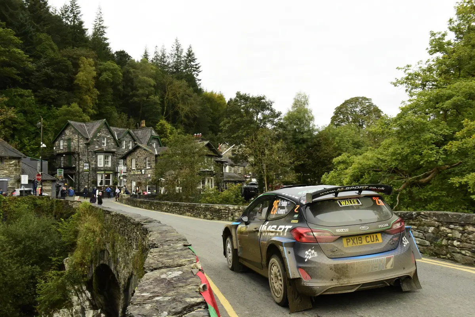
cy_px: 158
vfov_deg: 42.3
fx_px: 409
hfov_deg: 60.3
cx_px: 238
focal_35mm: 31
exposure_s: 1/250
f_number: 10
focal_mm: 31
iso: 2500
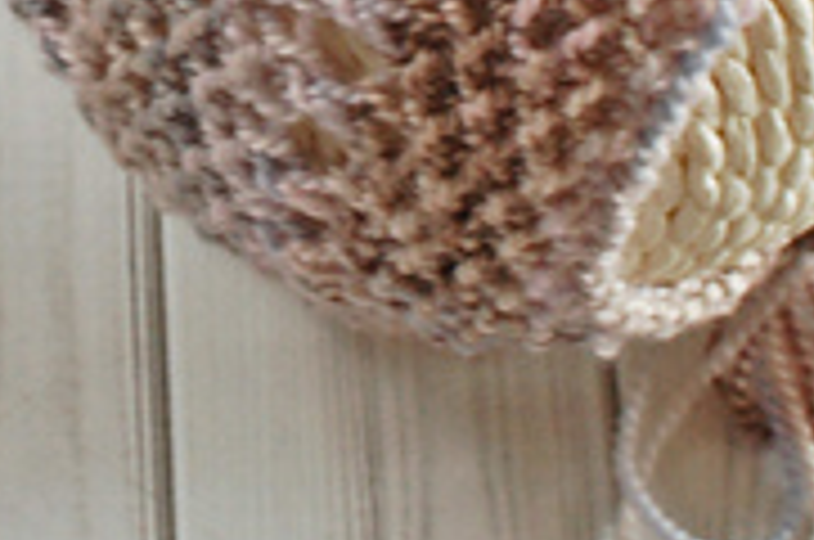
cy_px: -104
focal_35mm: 186
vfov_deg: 7.3
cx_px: 9
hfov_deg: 11.0
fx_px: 4193
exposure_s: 1/30
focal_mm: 35
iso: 800
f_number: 10
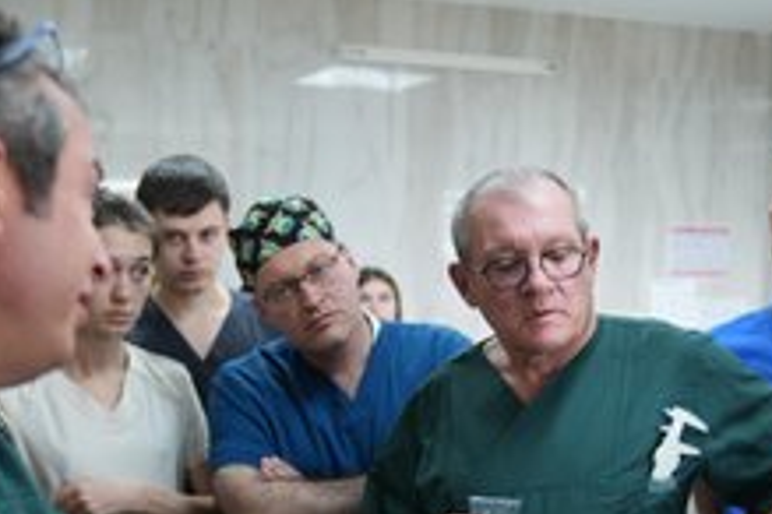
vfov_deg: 21.4
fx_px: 1329
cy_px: 463
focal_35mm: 62
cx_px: 402
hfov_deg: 32.4
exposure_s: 1/40
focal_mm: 34
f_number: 2.8
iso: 320
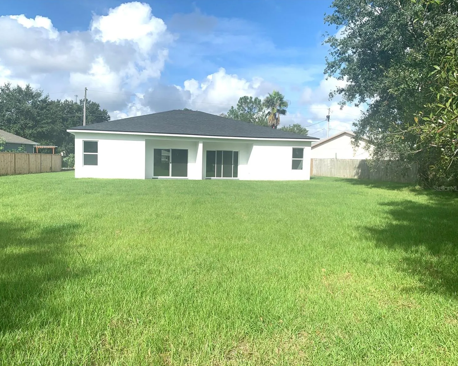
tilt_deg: -5.1
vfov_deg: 51.5
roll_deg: -1.6
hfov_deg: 62.1
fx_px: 380
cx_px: 210
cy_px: 188
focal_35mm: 28
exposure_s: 1/3086
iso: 25
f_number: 1.8
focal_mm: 4.25
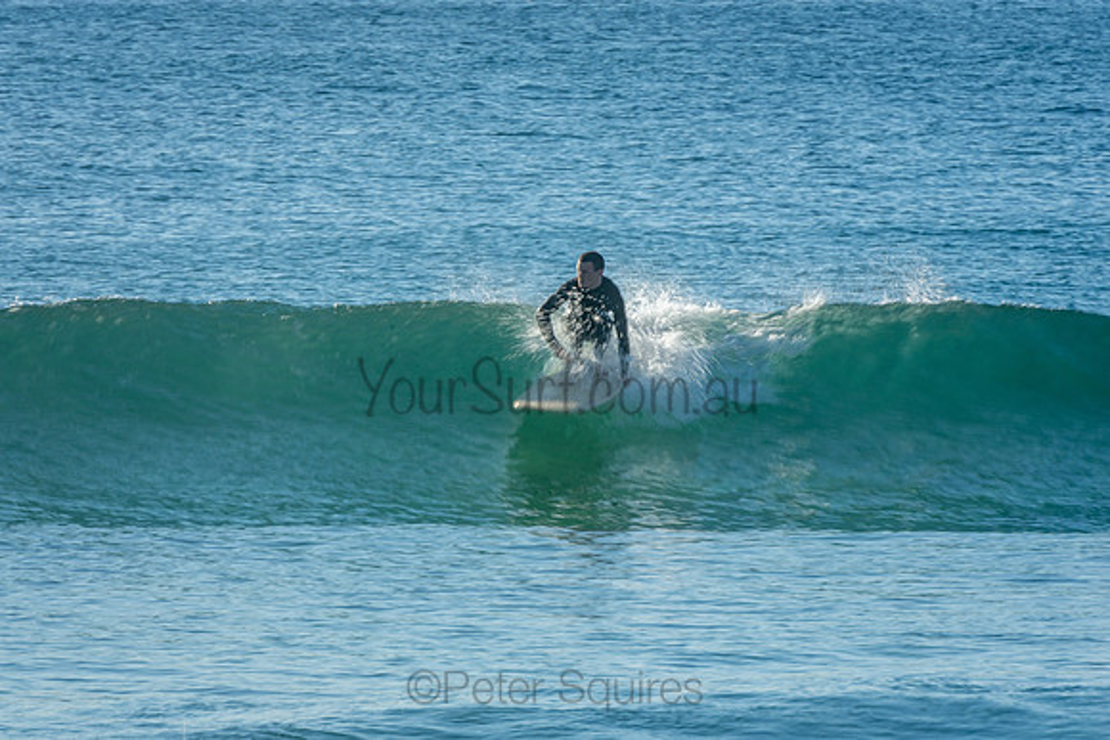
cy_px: 370
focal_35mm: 600
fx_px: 18503
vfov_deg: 2.3
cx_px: 555
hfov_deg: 3.4
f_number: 22
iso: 100
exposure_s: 1/30
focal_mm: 400
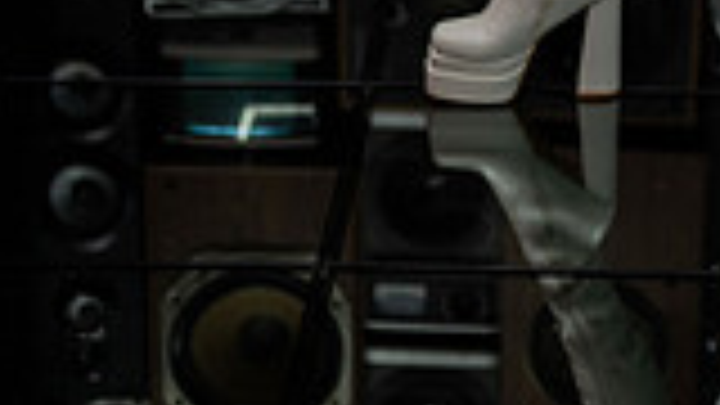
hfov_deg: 14.5
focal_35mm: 147
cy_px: -598
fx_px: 2806
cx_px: 652
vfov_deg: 7.6
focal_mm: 50
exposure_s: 1/250
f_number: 1.4
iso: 640
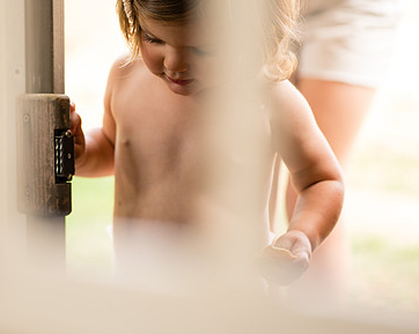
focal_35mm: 128
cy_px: 120
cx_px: 126
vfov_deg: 12.0
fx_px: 1586
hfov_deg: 15.0
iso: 320
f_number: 2.5
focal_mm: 85
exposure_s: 1/400
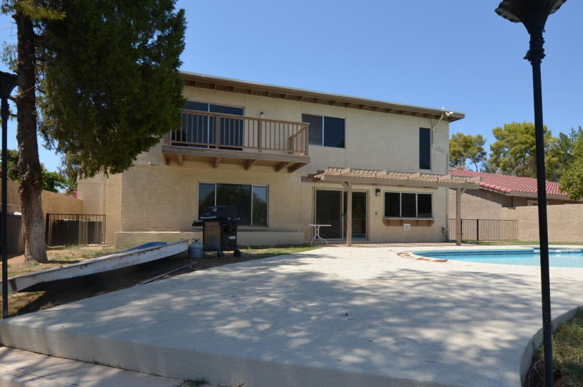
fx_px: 339
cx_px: 314
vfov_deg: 59.2
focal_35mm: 21
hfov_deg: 81.2
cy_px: 212
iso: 100
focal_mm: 10
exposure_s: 1/250
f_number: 8
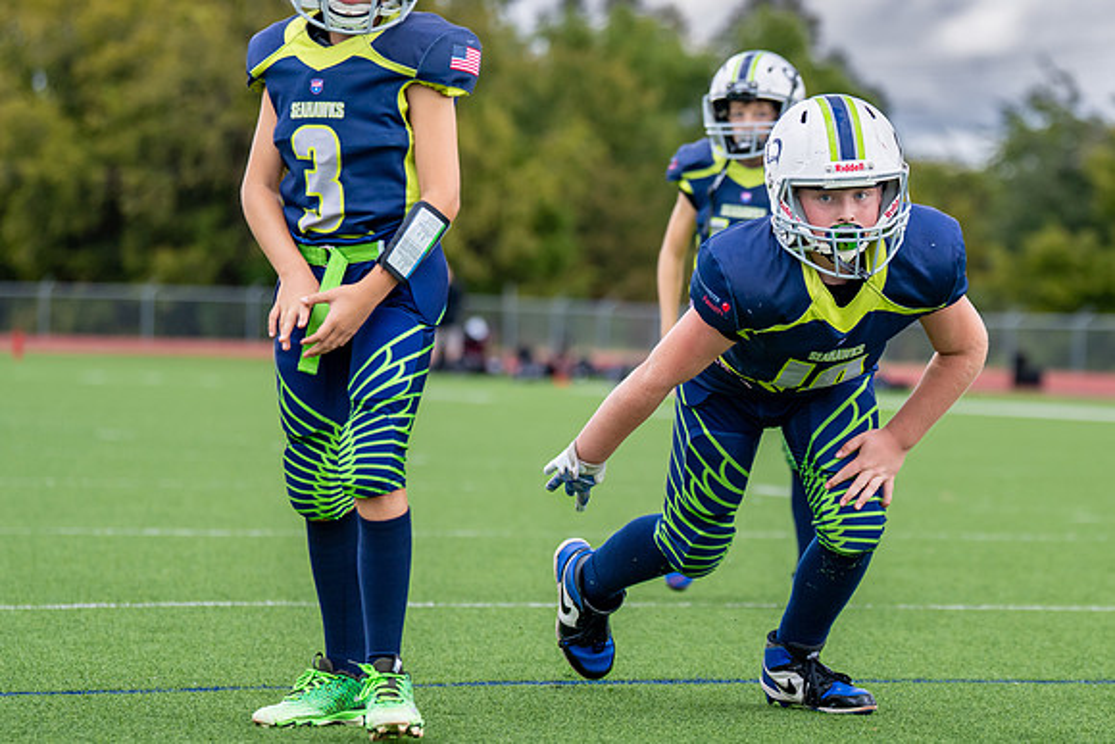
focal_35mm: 173
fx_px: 5354
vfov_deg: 7.9
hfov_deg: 11.9
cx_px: 780
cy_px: 378
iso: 320
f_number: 2.8
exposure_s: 1/2500
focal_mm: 105
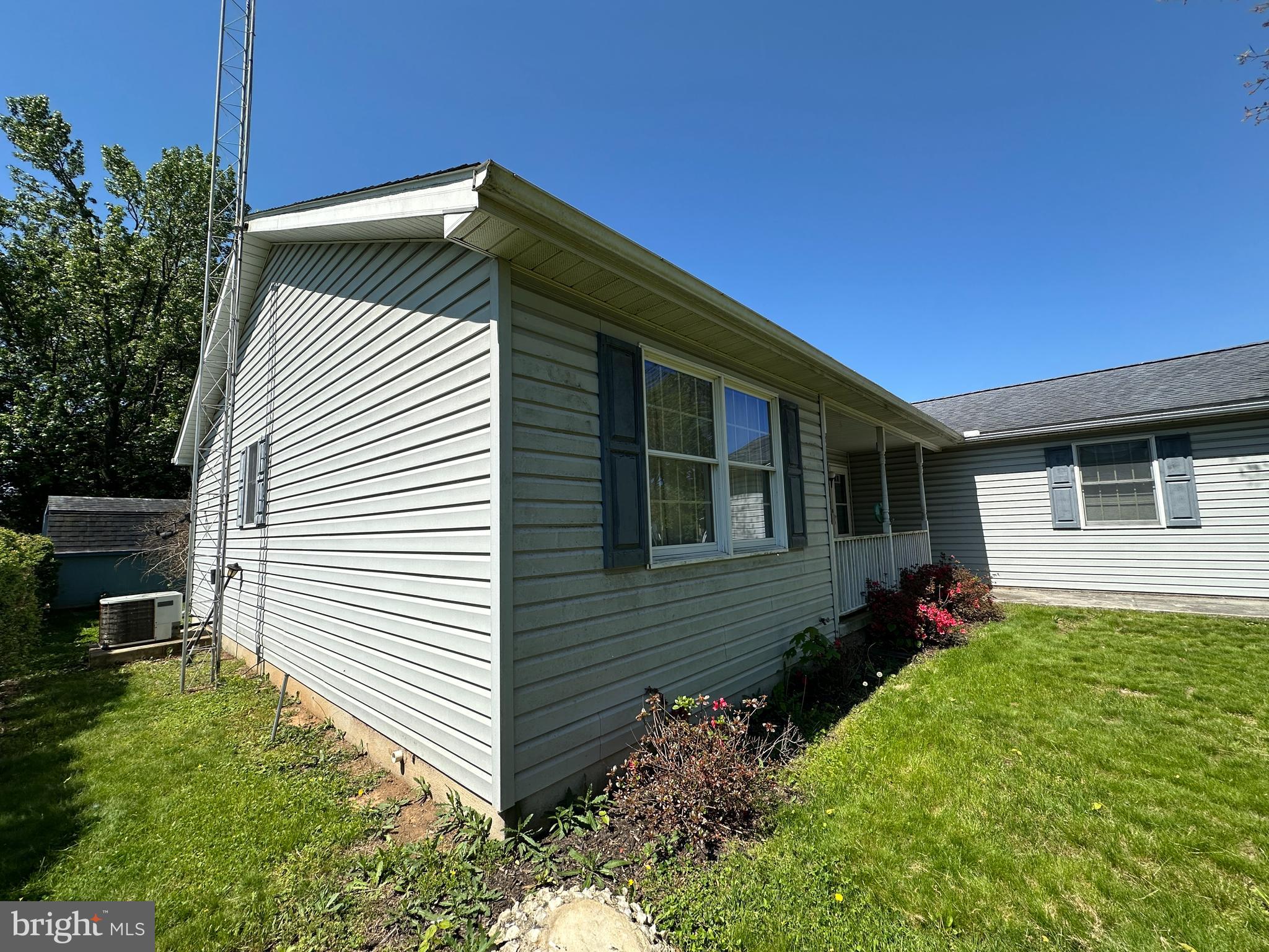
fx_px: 513
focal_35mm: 14
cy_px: 476
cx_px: 634
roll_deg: +1.8
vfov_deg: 85.7
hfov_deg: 102.1
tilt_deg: +6.5
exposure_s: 1/1618
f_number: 2.2
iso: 40
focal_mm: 2.22
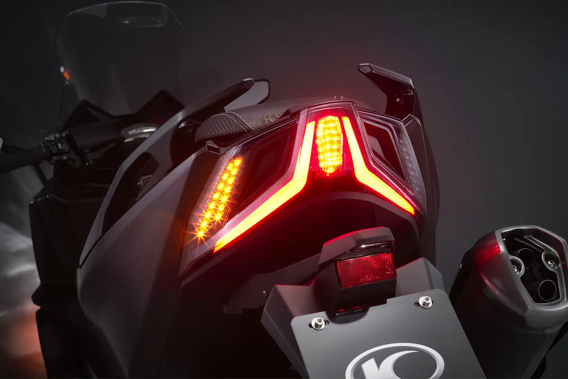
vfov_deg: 19.5
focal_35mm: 70
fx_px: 1105
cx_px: 284
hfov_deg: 28.8
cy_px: 190
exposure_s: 1
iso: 200
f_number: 16
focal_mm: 70
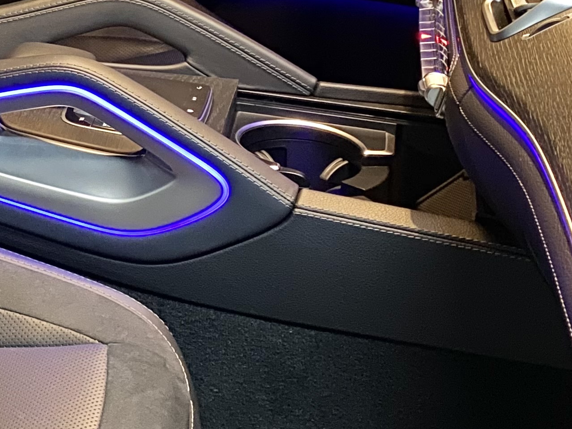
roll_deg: +2.7
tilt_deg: -17.3
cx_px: -251
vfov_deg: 17.7
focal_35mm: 82
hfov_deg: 20.8
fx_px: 1355
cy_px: 36
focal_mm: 4.25
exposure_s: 1/8
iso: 500
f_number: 1.8
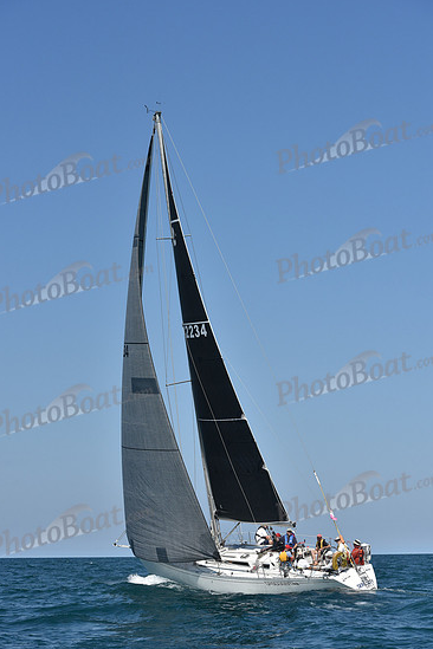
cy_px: 331
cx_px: 215
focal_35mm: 74
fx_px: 1335
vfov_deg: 27.3
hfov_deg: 18.4
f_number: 7.1
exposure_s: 1/1600
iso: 250
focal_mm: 70
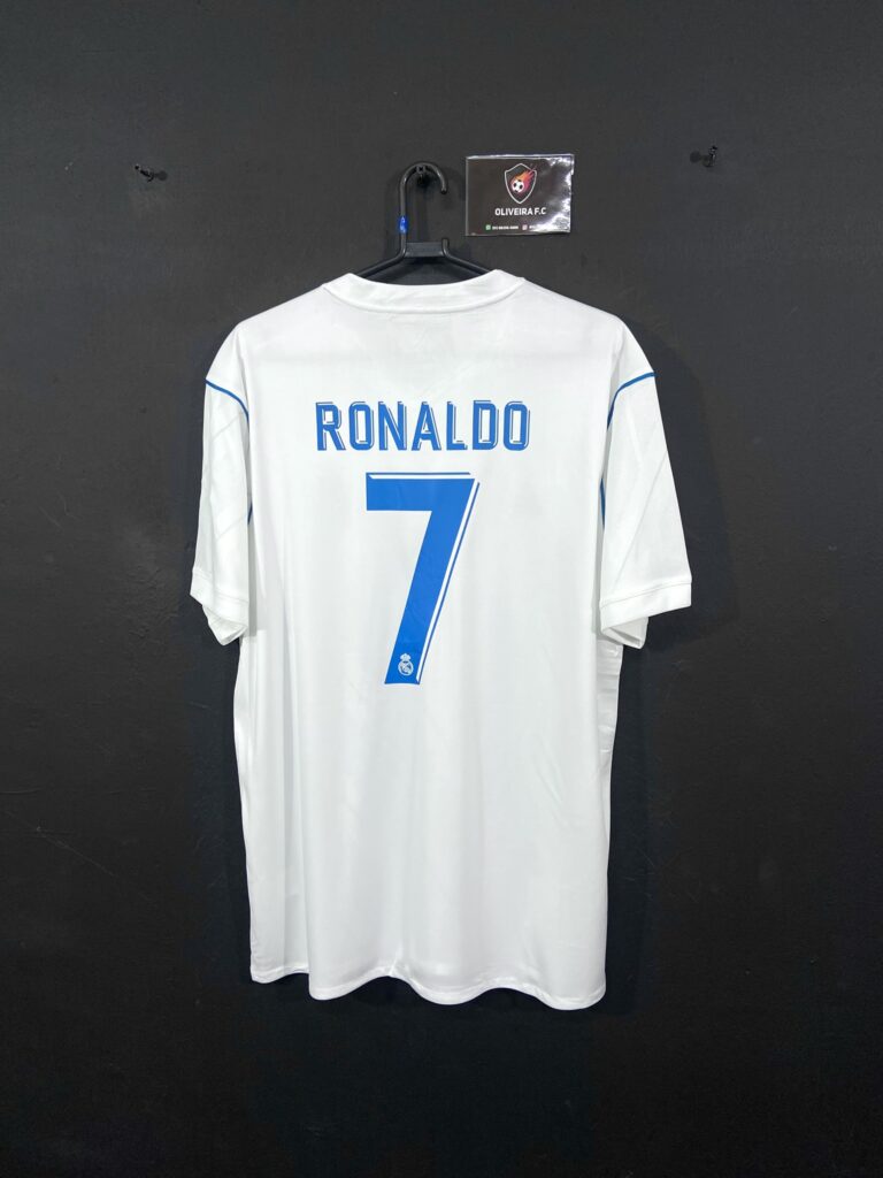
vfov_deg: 67.3
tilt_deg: -6.6
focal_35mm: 26
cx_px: 442
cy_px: 589
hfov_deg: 53.1
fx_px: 884
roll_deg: +0.9
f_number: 1.8
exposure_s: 1/60
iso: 64
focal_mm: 4.25
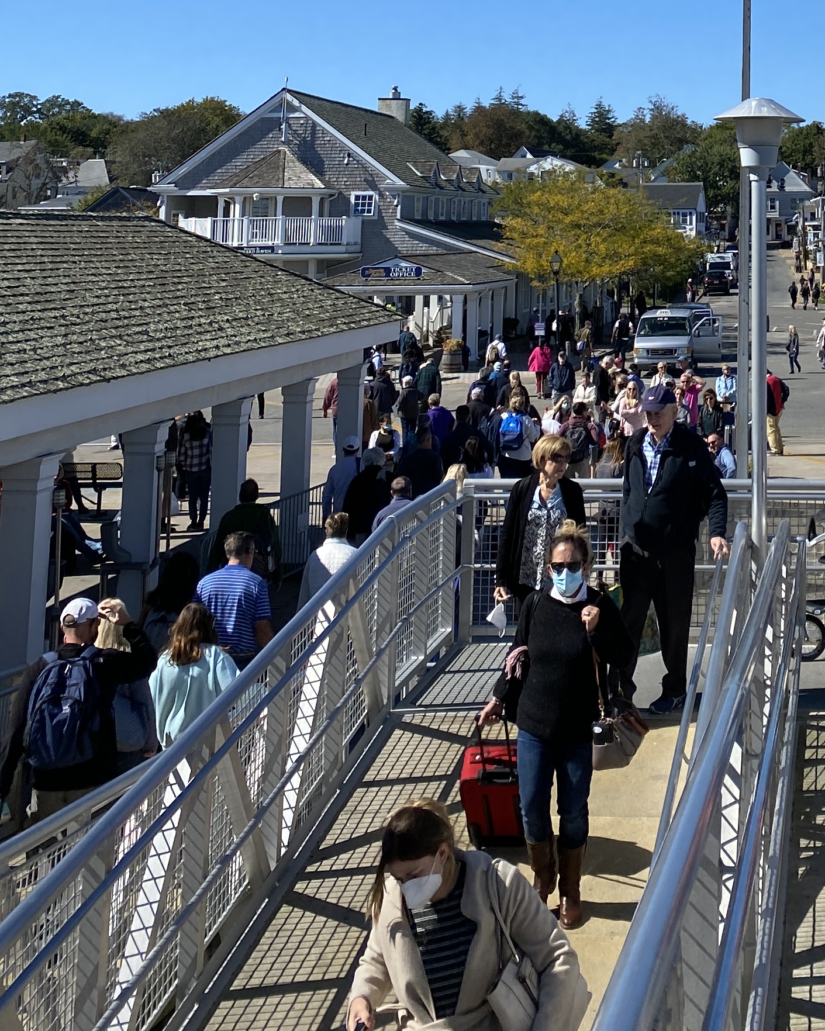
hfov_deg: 25.3
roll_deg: +0.4
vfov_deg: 29.6
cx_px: 768
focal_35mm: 58
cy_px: -76
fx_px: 1770
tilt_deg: +11.8
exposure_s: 1/2571
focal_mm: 4.25
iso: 32
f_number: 1.8
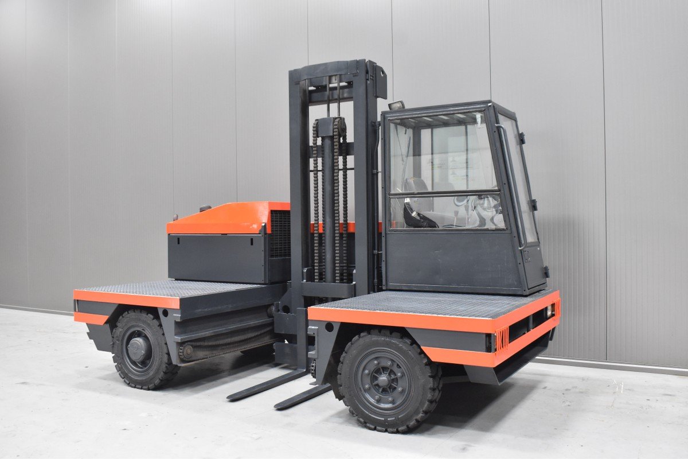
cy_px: 230
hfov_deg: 57.2
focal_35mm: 33
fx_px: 631
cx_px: 344
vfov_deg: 40.0
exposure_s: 1/25
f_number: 5
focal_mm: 22
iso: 1600
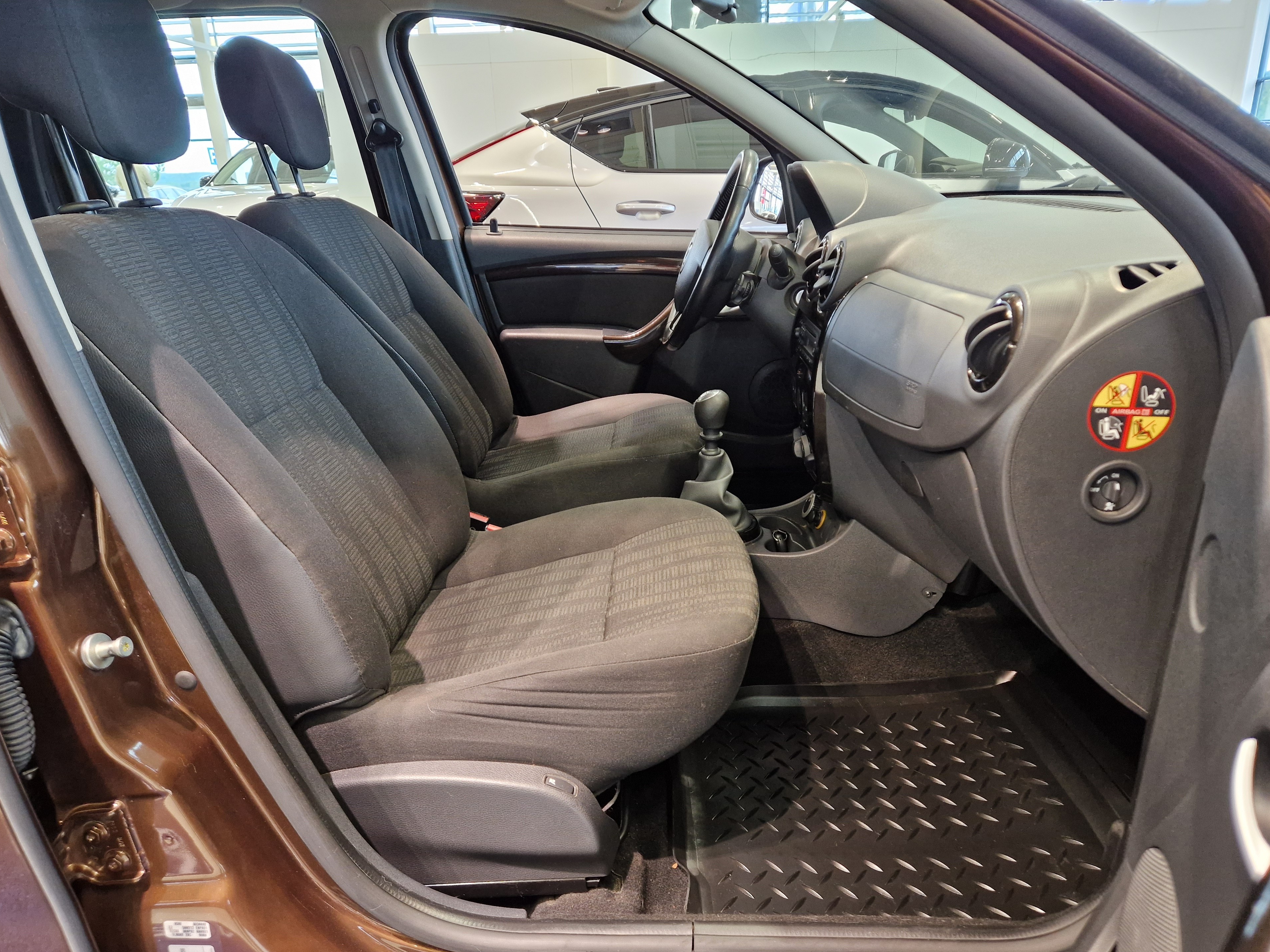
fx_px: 881
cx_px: 627
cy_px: 495
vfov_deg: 56.8
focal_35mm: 24
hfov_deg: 71.6
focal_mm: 5.4
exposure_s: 1/100
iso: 320
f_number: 1.8
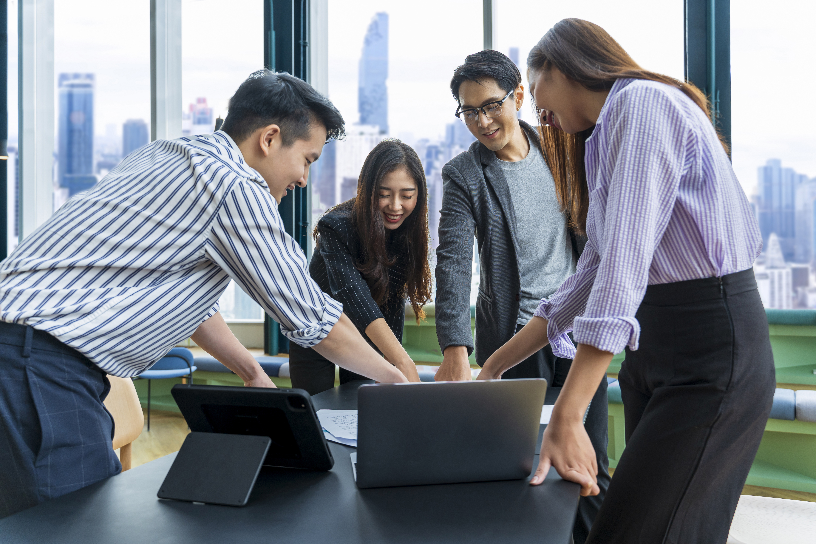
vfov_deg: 46.4
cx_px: 408
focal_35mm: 28
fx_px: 635
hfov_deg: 65.5
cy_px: 272
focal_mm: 28
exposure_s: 1/200
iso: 320
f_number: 4
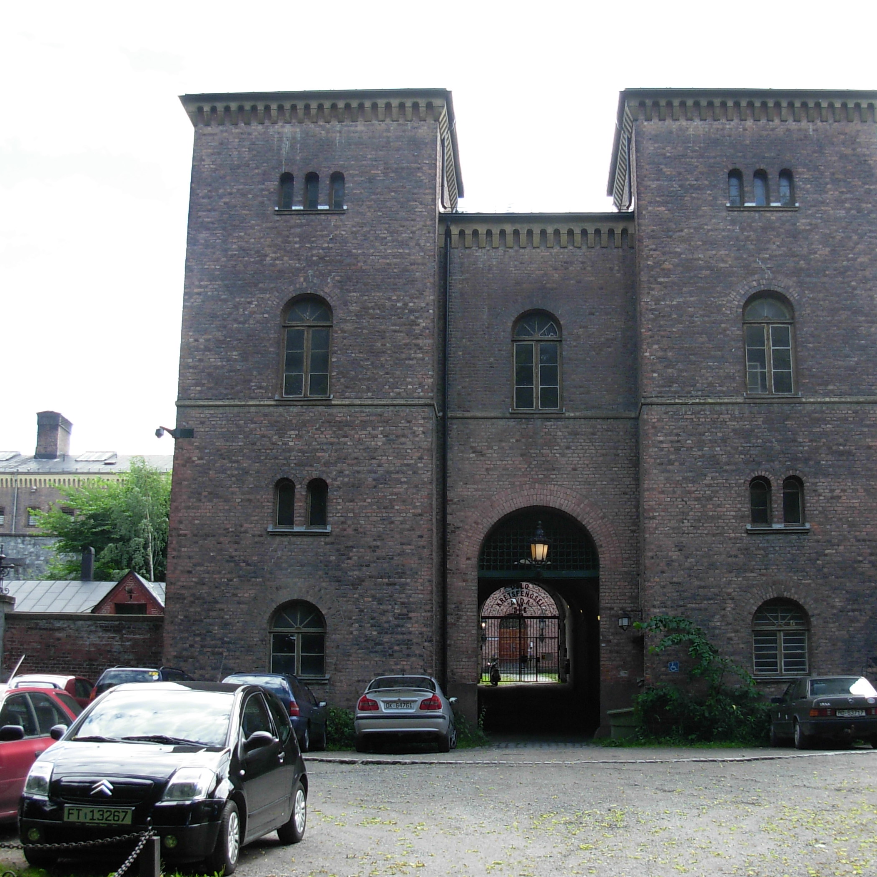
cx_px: 507
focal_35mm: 49
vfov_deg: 34.7
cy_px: 437
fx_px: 1405
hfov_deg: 34.6
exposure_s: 1/249
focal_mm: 6.3
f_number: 2.9
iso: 79
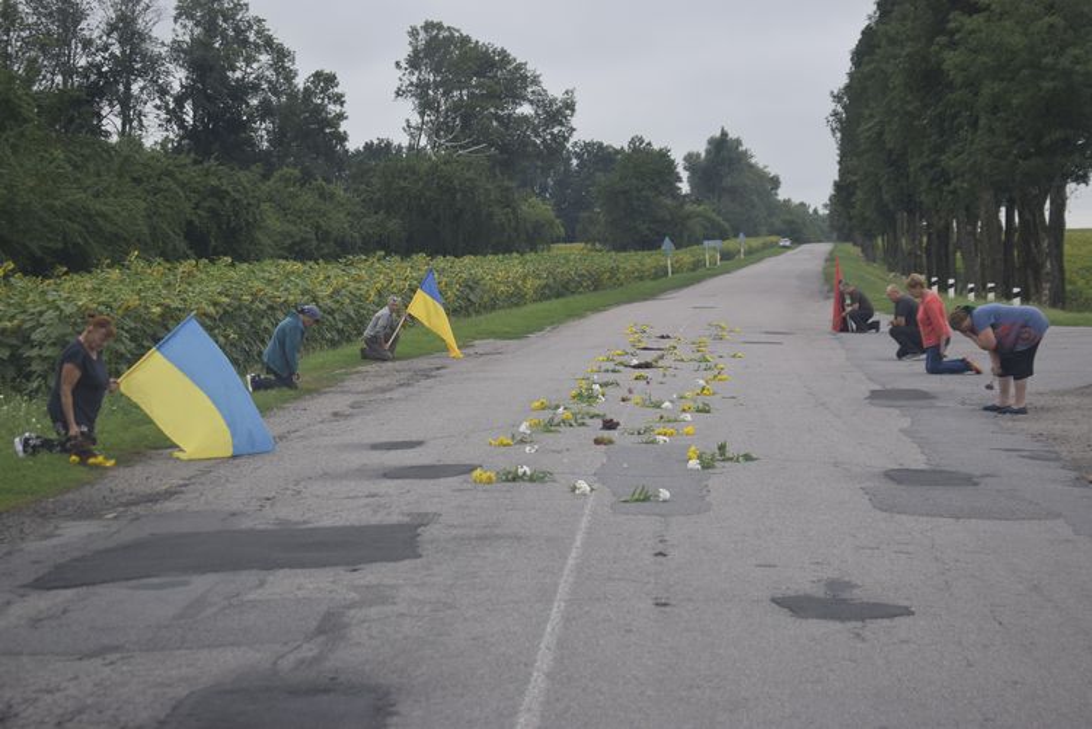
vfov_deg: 16.6
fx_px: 2504
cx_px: 546
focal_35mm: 82
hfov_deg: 24.6
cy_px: 364
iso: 200
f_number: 5.6
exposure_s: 1/200
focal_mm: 55
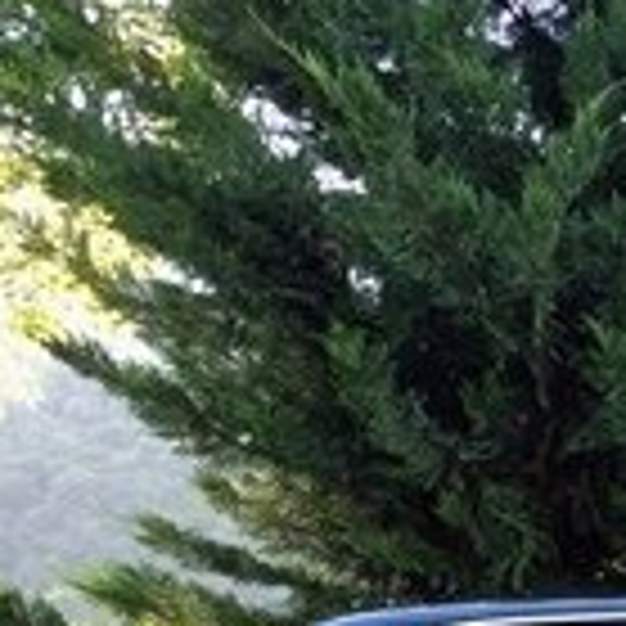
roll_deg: -3.5
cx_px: 937
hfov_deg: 13.5
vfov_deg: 13.3
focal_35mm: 122
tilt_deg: -1.7
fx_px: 2496
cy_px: 1011
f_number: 2.2
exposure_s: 1/50
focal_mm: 4.15
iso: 40
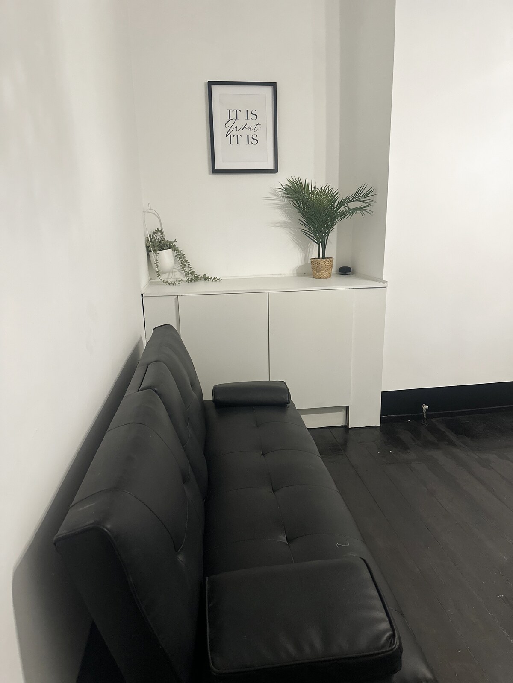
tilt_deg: -13.7
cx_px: 256
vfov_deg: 71.6
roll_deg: +0.5
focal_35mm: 24
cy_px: 342
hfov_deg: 56.8
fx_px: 474
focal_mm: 6.86
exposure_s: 1/44
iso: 1000
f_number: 1.78
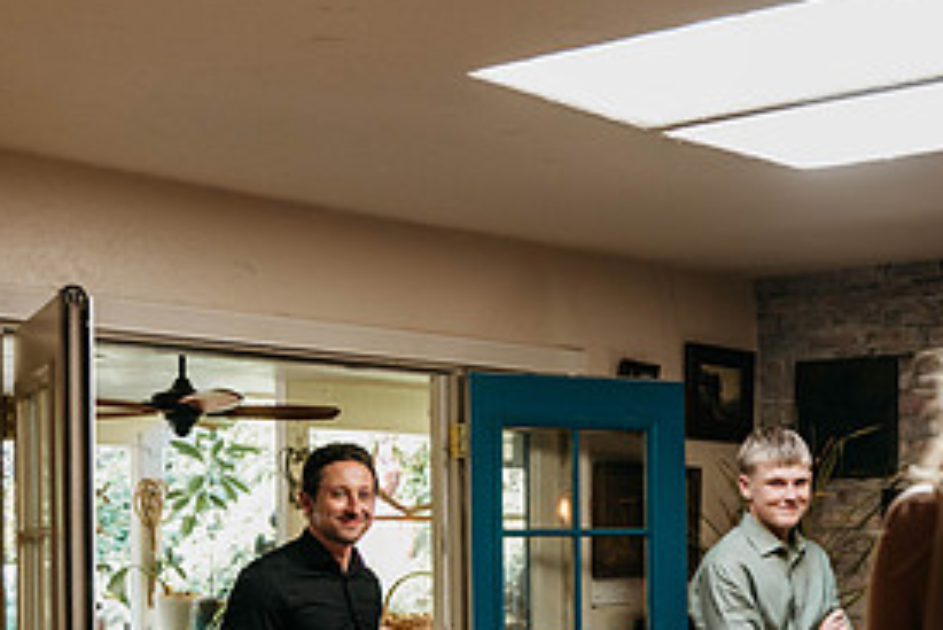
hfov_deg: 27.5
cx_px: 764
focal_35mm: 72
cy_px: 563
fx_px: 1887
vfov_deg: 18.6
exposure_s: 1/400
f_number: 2.8
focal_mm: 34
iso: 1000
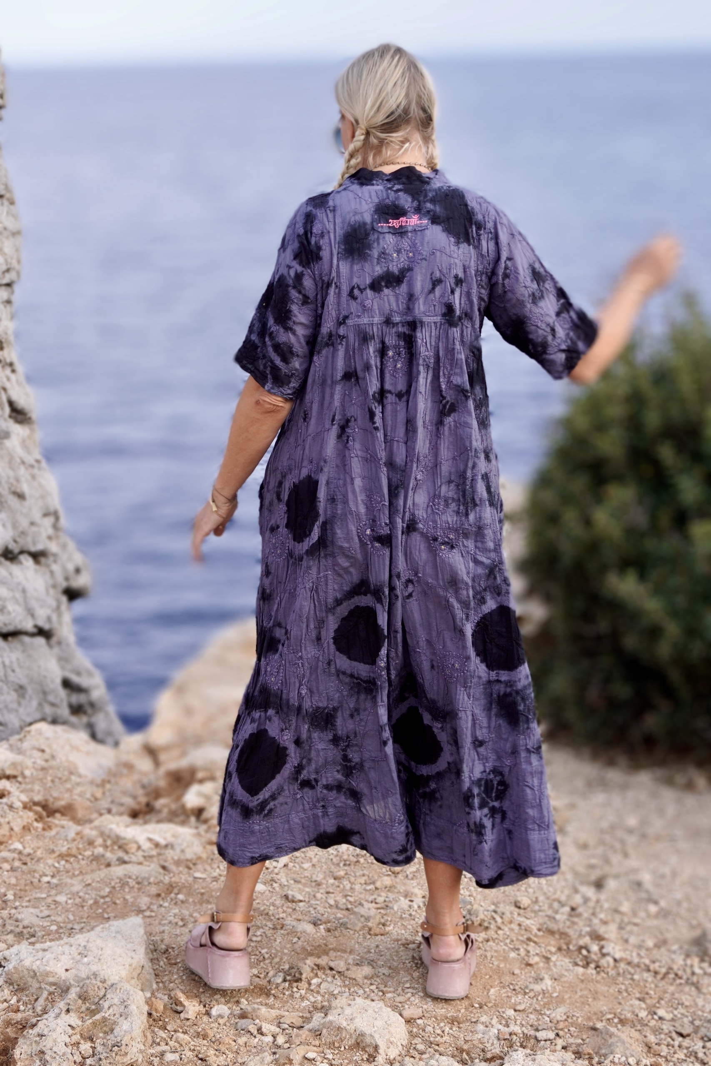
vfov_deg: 46.4
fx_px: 1244
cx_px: 356
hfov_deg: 31.9
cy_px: 533
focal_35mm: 42
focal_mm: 28
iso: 100
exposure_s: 1/200
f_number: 5
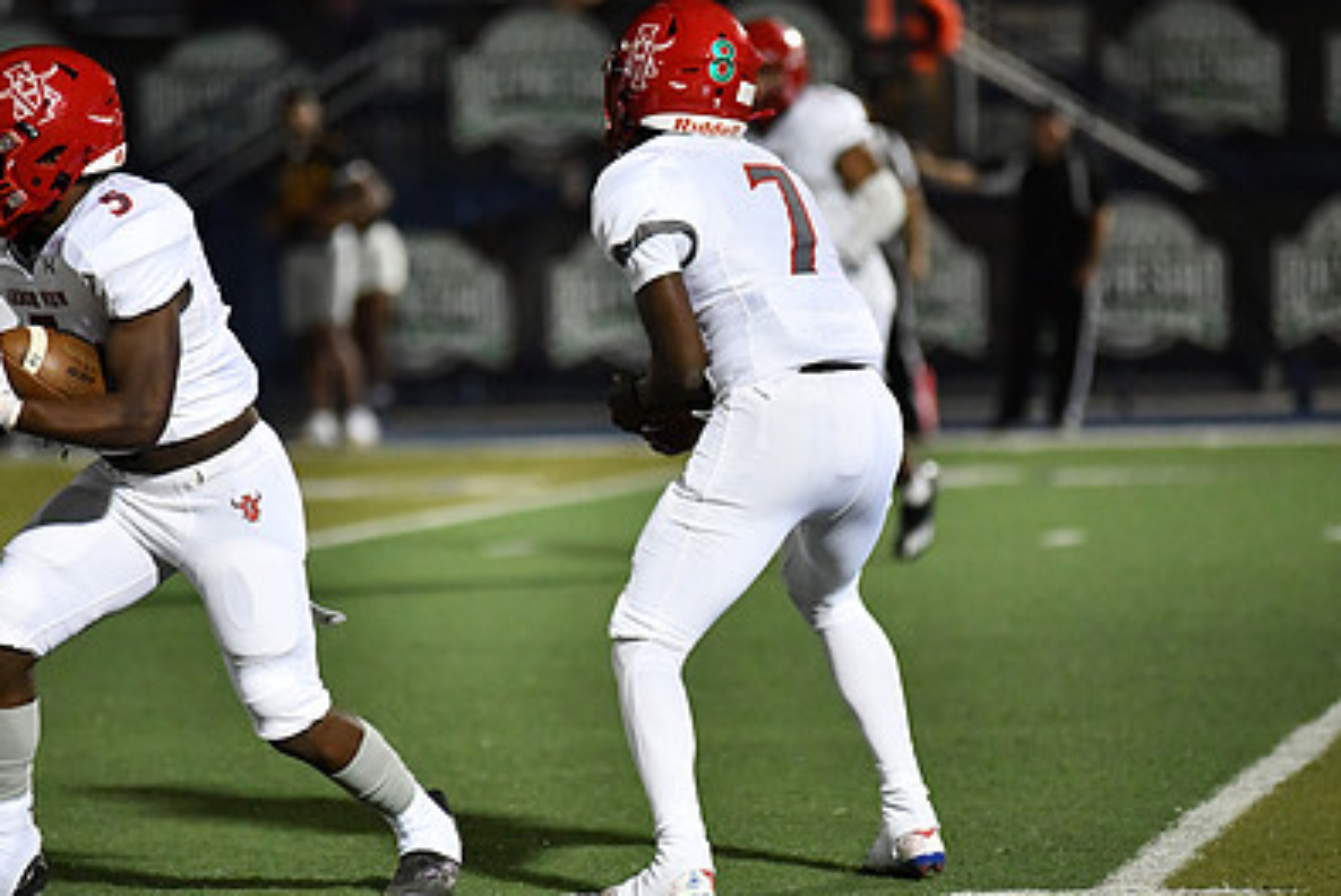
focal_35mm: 279
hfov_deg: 7.4
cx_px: 598
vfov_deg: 4.9
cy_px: 490
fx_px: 10400
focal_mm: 190
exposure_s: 1/3200
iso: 8000
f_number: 2.8
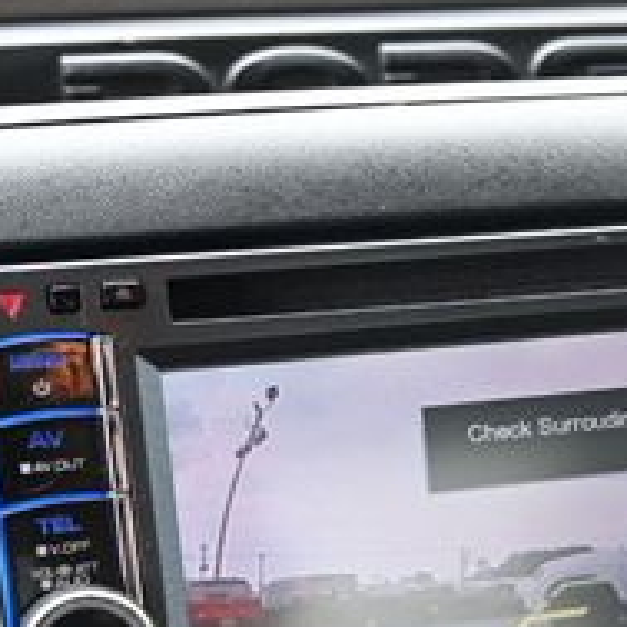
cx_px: 544
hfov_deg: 18.9
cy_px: 581
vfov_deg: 18.8
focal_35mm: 90
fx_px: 1853
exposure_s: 1/125
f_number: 4
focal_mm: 21
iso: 400
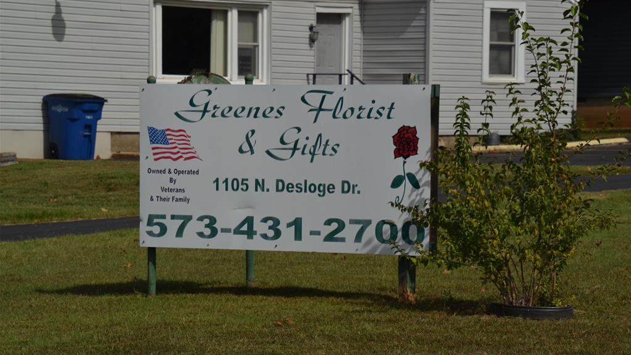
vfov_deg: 6.6
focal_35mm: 183
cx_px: 316
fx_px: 3062
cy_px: 184
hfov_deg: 11.8
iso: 100
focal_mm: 116
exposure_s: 1/320
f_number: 9
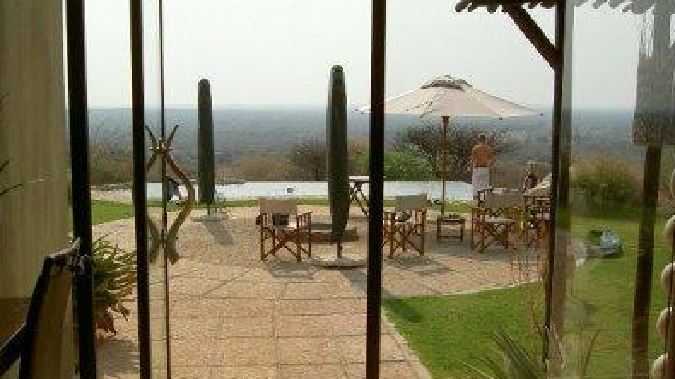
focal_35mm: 42
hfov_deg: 48.3
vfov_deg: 28.3
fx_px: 752
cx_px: 311
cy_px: 224
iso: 50
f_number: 4.7
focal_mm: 5.6
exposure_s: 1/500
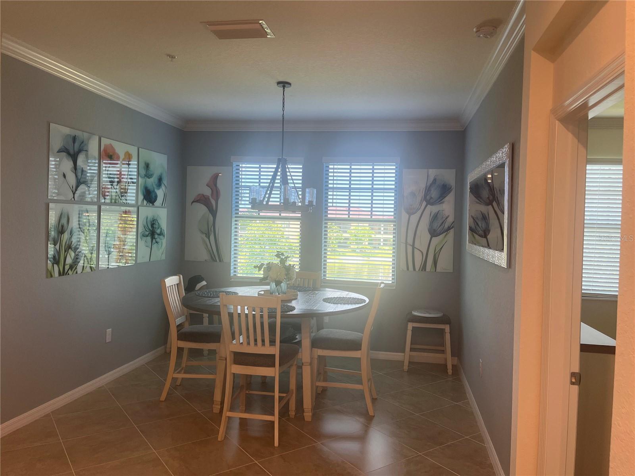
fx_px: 477
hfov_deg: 67.3
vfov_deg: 53.1
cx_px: 318
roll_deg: -2.4
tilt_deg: +3.1
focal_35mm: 26
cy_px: 238
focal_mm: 5.1
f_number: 1.6
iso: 64
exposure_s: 1/60
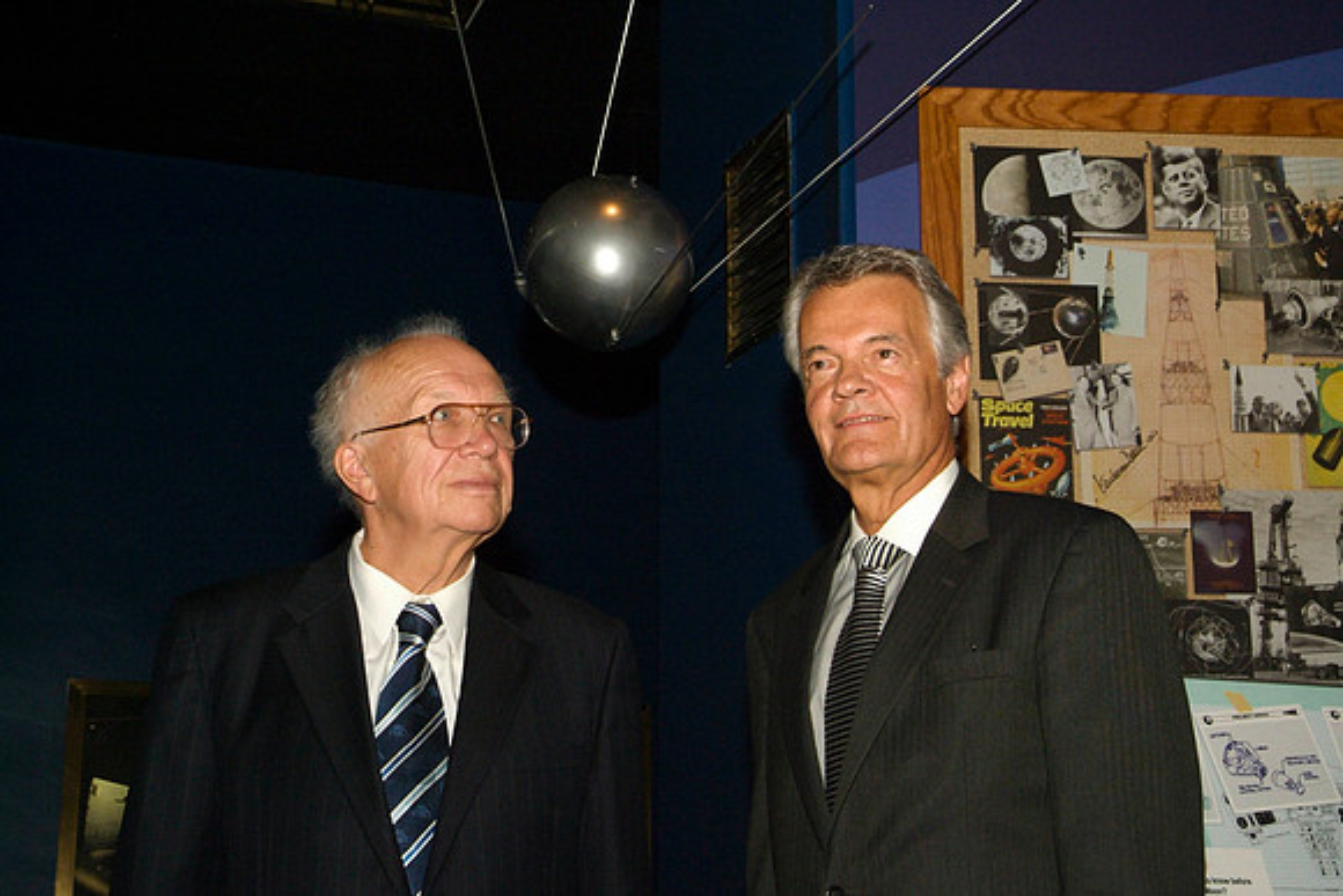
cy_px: 448
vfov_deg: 23.8
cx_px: 672
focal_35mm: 57
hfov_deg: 35.0
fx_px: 2127
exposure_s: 1/125
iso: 1600
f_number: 16
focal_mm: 38
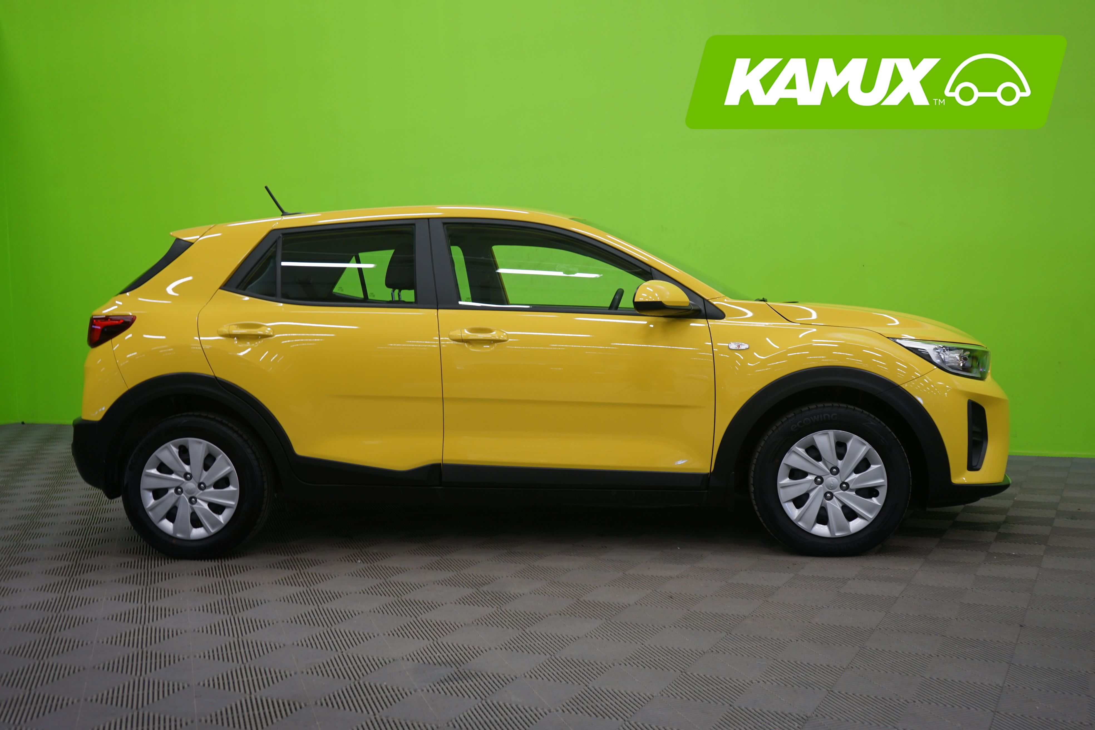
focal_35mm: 36
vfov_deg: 36.9
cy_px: 365
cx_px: 548
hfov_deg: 53.1
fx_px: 1095
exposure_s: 1/10
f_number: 5
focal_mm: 36
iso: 400
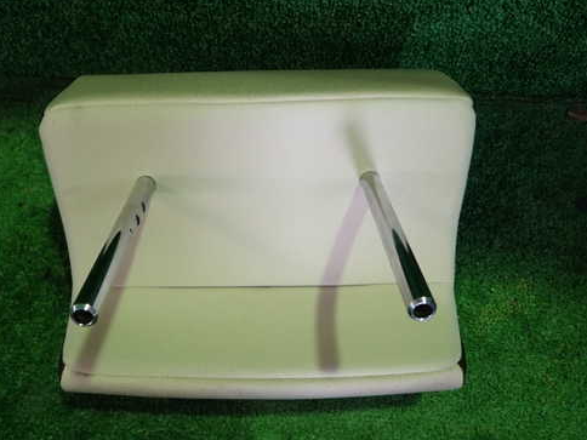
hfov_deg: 58.2
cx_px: 261
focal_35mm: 31
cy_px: 218
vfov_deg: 45.4
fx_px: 526
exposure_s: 1/40
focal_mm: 4.5
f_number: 2
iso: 200
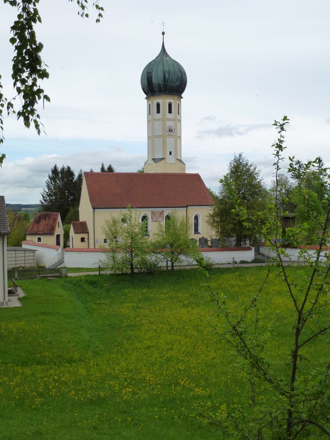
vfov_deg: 43.9
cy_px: 220
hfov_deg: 33.6
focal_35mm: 43
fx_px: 547
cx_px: 165
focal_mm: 7.4
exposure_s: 1/800
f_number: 3.9
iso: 160
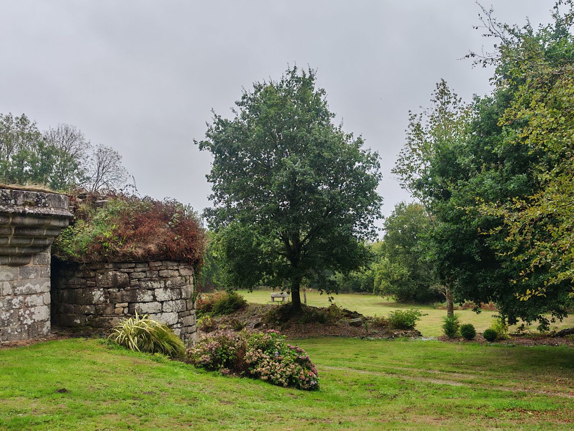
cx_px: 287
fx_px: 597
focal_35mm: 36
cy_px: 216
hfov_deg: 51.4
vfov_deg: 39.7
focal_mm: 6.83
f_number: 2
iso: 100
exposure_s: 1/4400
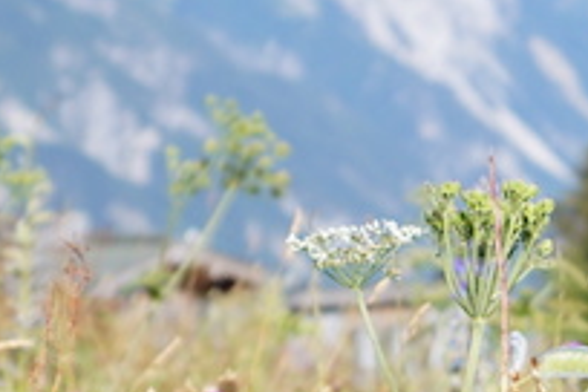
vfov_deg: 4.7
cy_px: 486
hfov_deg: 7.0
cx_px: 306
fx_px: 4802
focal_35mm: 294
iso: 100
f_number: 5.6
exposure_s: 1/320
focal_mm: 50
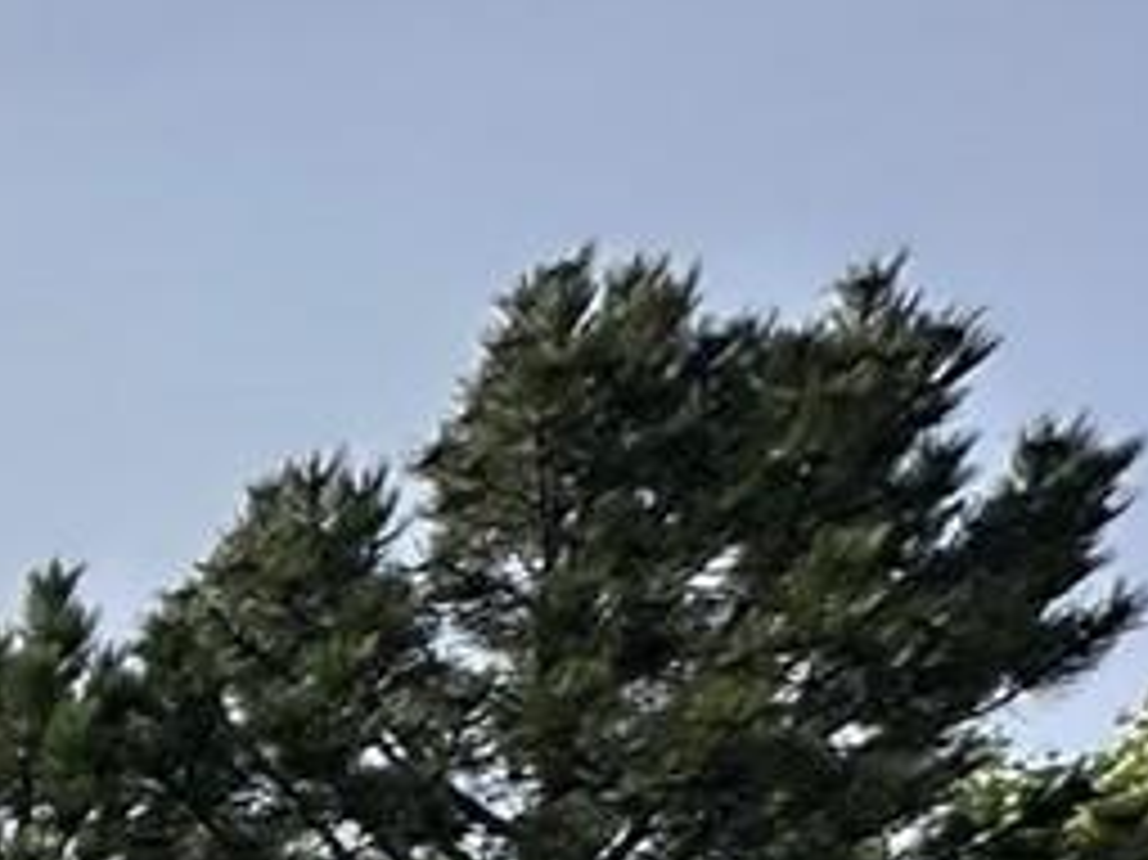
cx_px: -2143
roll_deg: -1.7
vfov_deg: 13.2
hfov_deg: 12.1
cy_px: 1963
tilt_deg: -9.6
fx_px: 2917
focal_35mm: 88
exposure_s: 1/1473
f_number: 2.2
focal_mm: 2.22
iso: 40
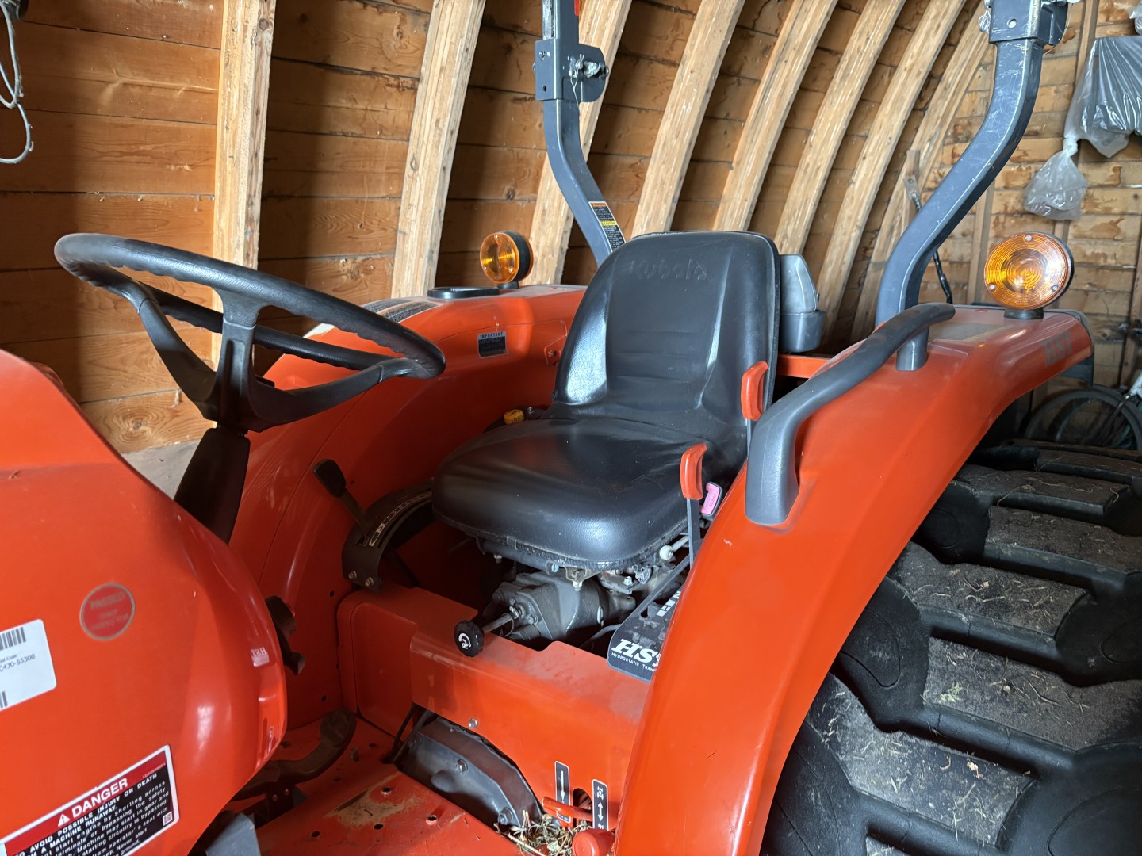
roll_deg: +2.7
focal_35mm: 26
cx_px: 571
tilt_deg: -13.0
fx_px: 858
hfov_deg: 67.3
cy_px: 428
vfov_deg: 53.1
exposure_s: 1/60
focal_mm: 5.96
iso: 320
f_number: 1.6
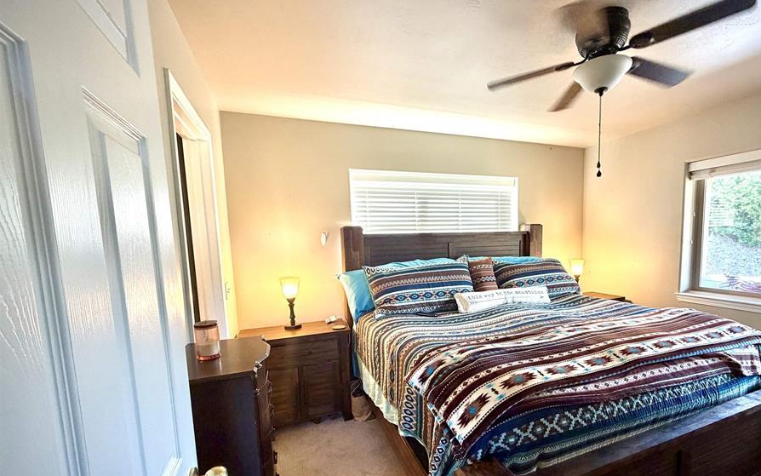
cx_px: 435
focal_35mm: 17
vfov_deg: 67.6
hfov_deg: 93.7
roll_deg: +1.8
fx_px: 353
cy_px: 274
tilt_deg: -5.9
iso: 250
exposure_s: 1/60
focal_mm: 2.22
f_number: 2.2
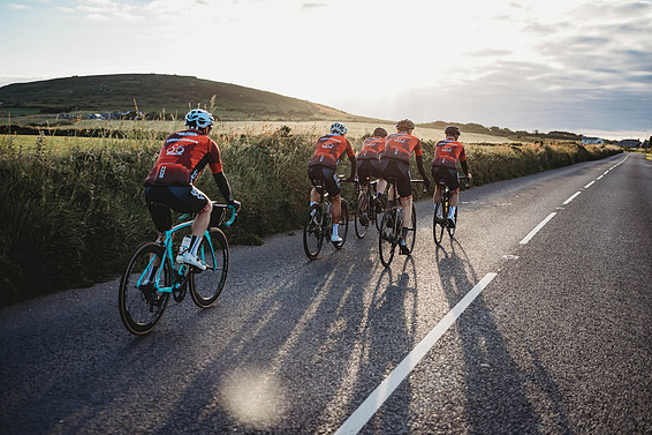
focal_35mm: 41
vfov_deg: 32.6
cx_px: 329
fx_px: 742
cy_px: 220
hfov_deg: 47.4
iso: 100
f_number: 2.5
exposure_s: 1/640
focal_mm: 40
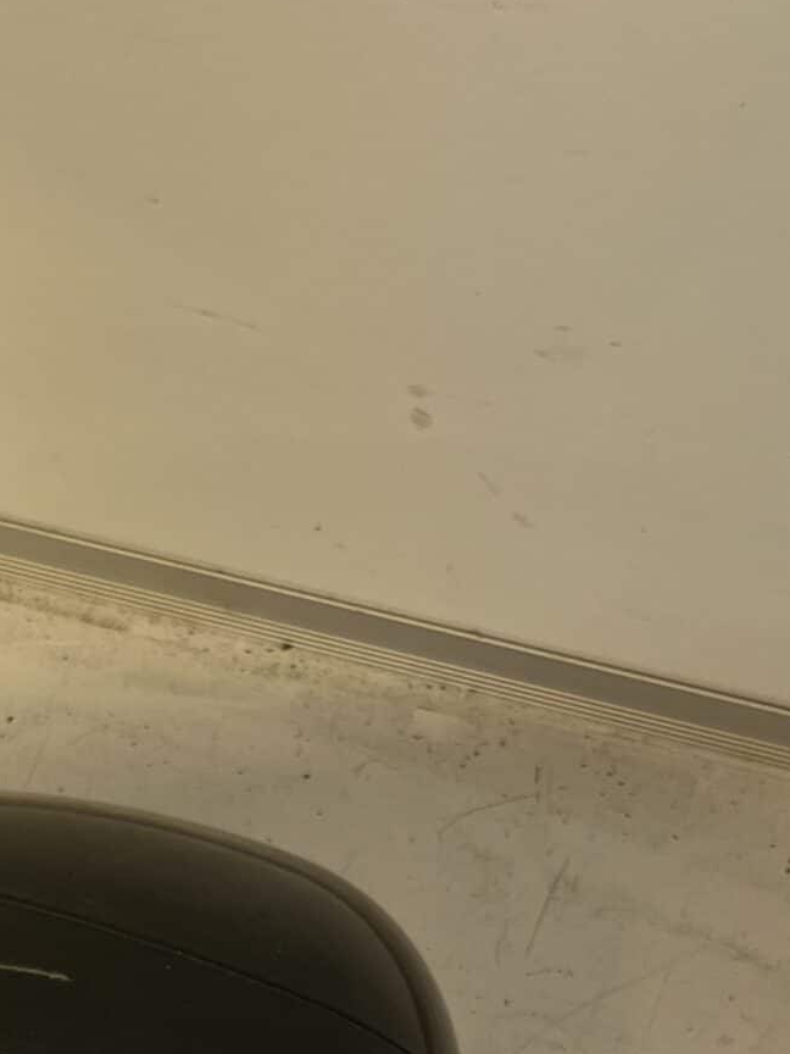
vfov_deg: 22.2
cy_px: 1448
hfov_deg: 18.9
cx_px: 115
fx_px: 2343
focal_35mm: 77
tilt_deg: -72.9
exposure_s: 1/122
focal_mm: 5.1
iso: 100
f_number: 1.6
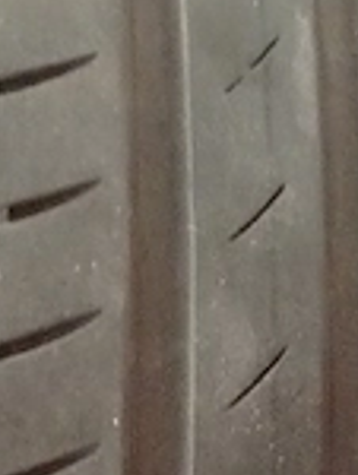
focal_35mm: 143
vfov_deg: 13.3
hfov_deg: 10.3
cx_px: 336
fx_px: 1966
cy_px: 611
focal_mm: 3.98
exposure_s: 1/14.3
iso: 6400
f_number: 1.8
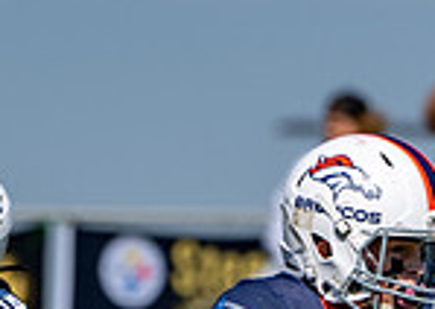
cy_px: 374
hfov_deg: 1.6
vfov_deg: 1.1
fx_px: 15706
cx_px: 32
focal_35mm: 1273
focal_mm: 274
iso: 125
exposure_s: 1/1250
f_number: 5.6
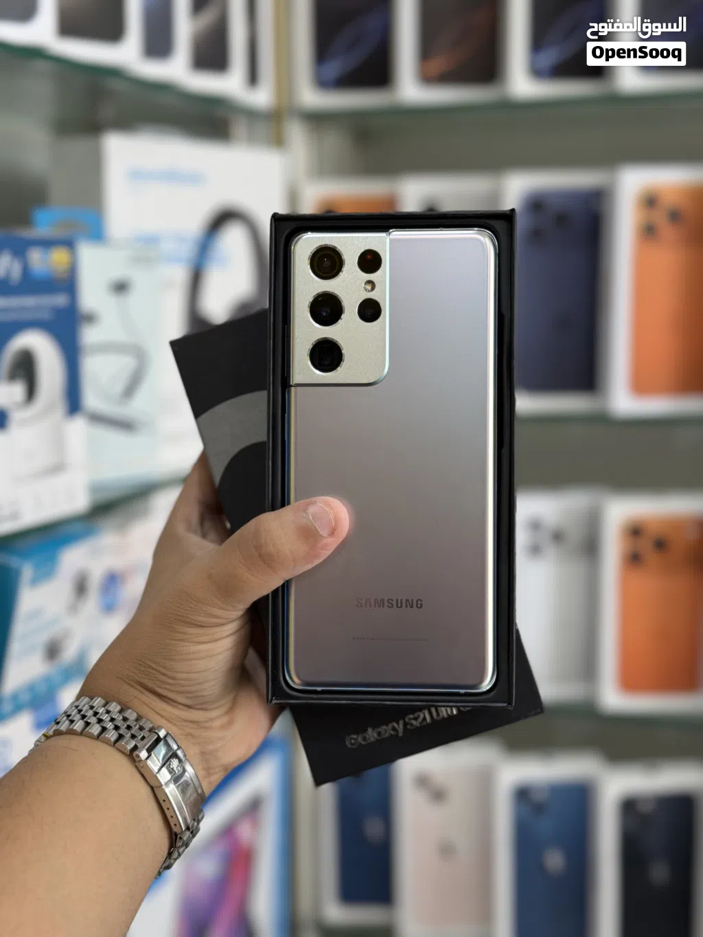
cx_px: 352
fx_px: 1300
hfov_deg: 30.3
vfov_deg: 39.7
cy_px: 468
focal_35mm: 48
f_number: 1.78
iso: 64
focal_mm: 6.76
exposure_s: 1/100
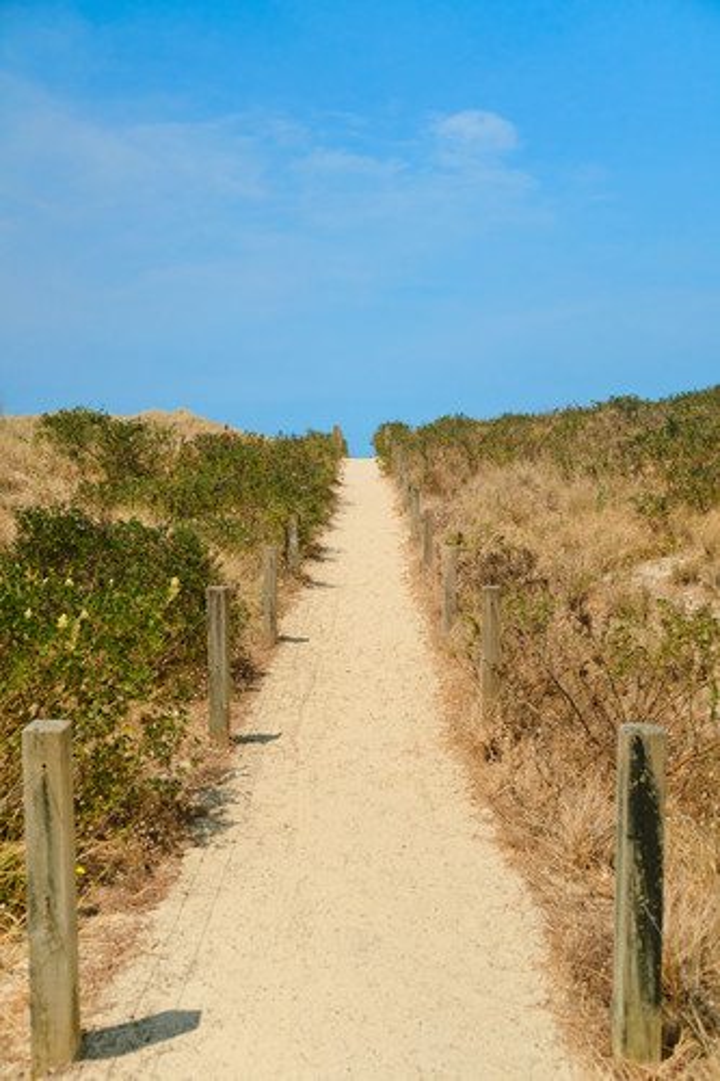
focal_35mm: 35
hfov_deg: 37.8
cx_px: 360
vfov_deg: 54.5
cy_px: 540
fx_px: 1051
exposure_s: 1/60
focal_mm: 23.3
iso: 640
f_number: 3.2
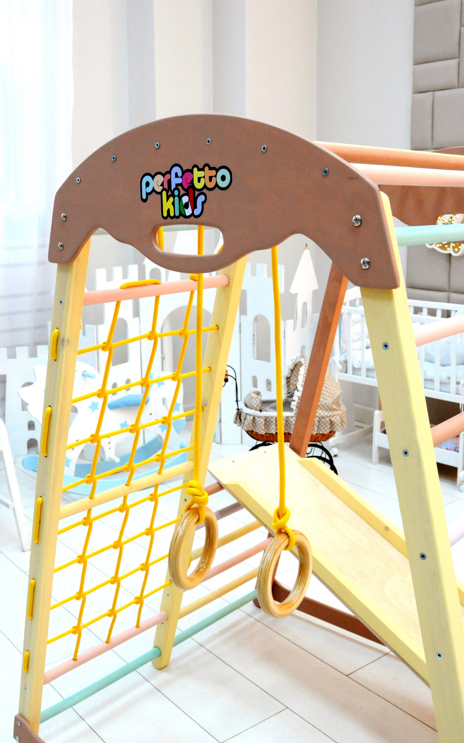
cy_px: 369
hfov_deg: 34.4
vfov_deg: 52.8
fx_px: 749
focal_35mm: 37
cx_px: 229
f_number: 6.3
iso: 1250
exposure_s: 1/80
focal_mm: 24
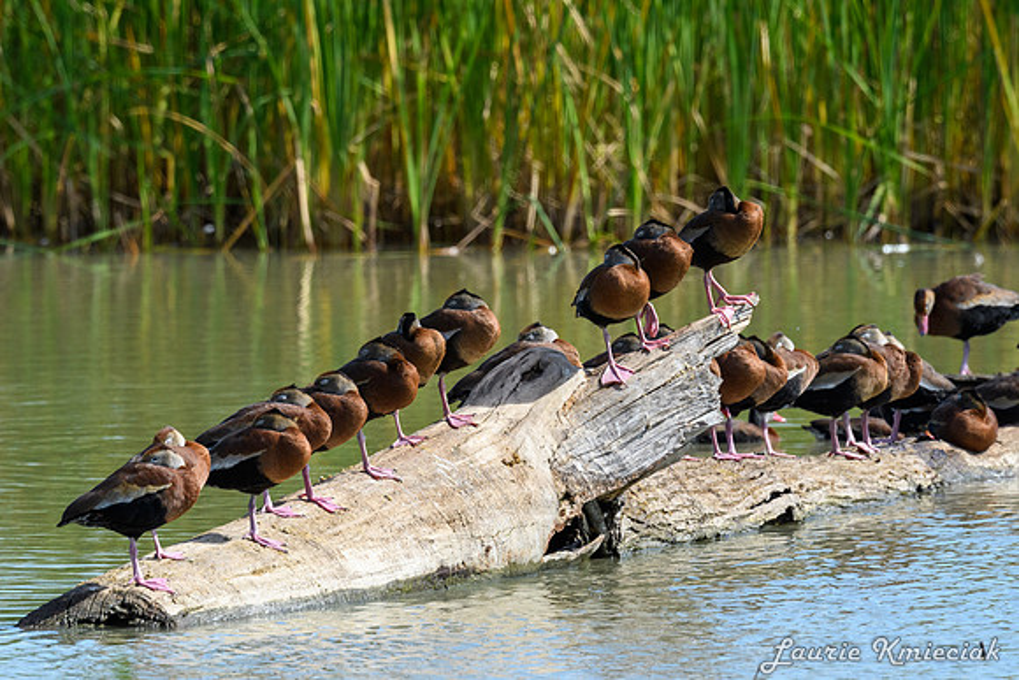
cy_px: 361
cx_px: 479
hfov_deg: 2.6
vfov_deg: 1.7
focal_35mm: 795
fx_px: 22518
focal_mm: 500
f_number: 8
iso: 720
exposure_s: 1/2000
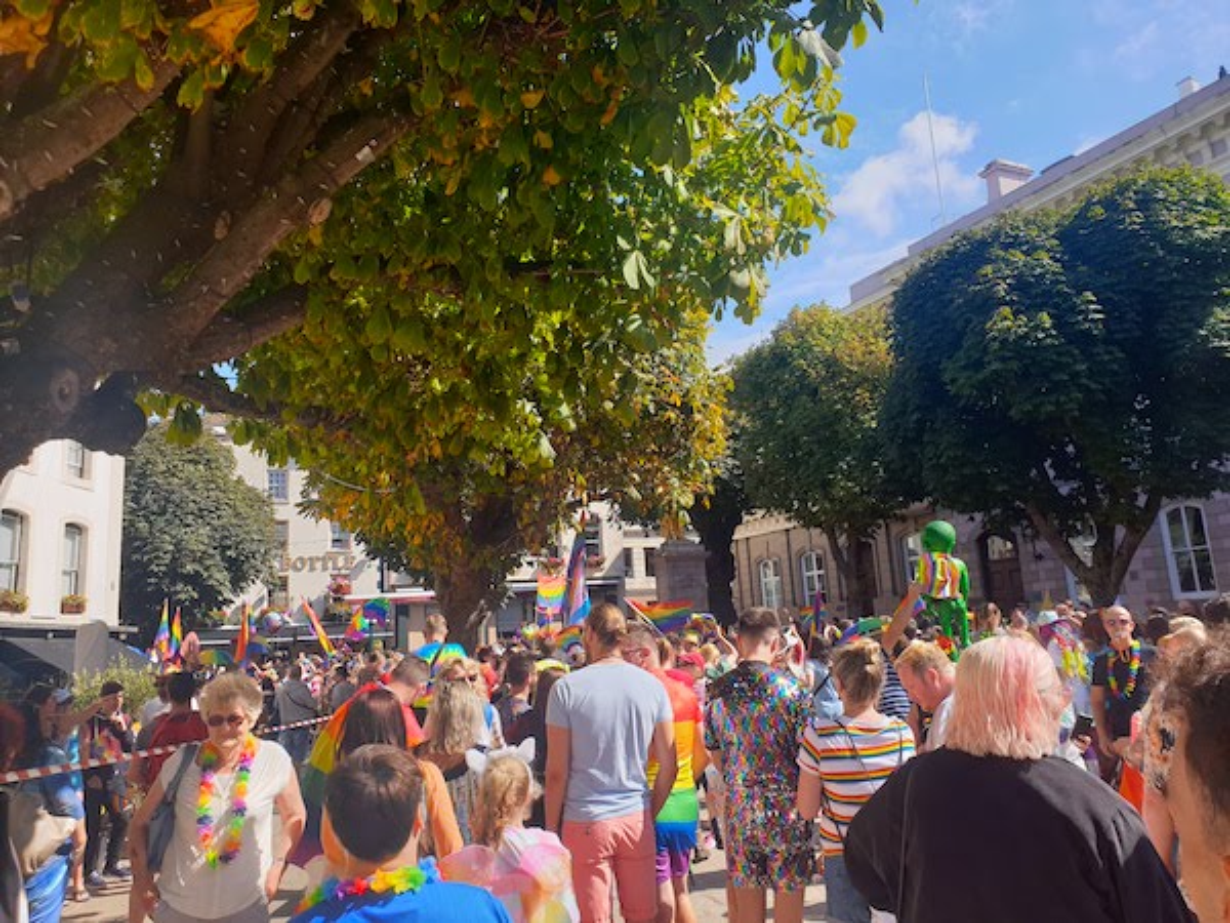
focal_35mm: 26
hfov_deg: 67.3
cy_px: 462
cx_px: 615
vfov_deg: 53.1
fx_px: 924
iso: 50
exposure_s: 1/927
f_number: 2.4
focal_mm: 4.3
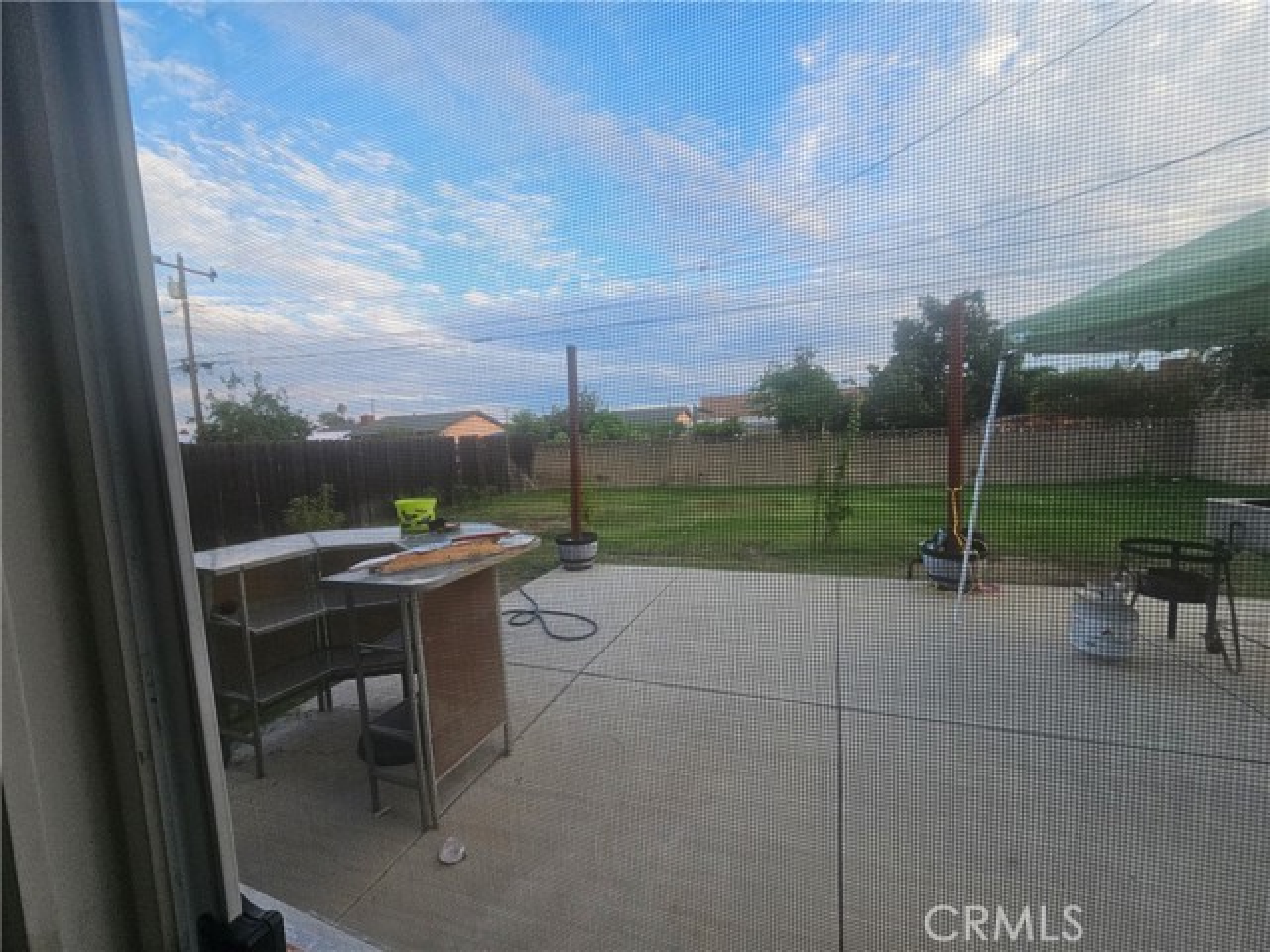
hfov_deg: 106.2
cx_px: 635
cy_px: 476
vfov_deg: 89.9
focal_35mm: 13
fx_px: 477
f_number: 2.2
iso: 125
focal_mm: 2.2
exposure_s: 1/359
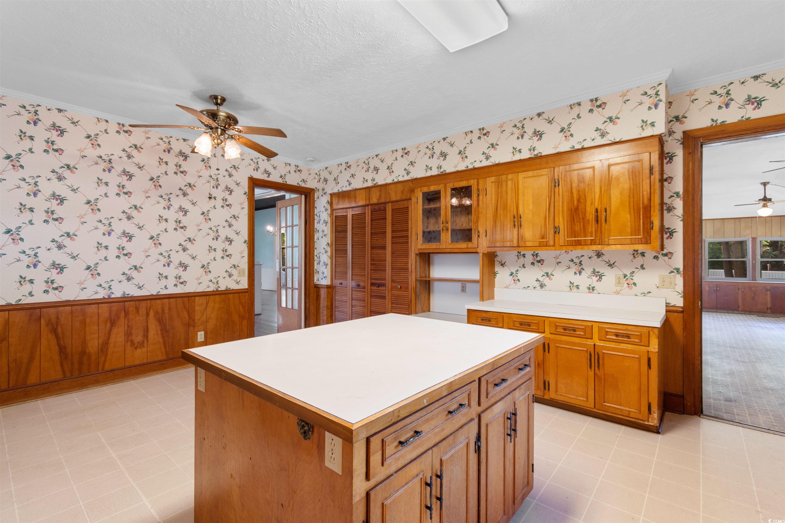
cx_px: 392
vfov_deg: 77.3
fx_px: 327
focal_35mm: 15
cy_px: 262
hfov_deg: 100.4
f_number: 4.5
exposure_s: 1
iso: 100
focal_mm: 10
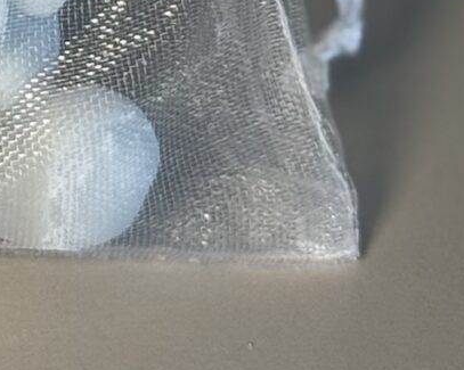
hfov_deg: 6.4
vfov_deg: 5.0
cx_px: -408
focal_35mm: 295
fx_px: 4048
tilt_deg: -23.2
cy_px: -792
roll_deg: -0.5
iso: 50
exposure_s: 1/122
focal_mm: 6.76
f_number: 1.78
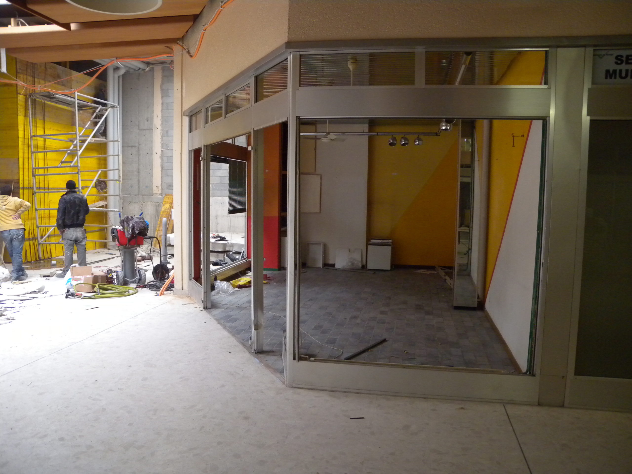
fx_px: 511
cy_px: 237
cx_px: 316
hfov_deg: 63.4
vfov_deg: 49.7
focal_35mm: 28
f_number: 2.7
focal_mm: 6
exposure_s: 1/50
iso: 400
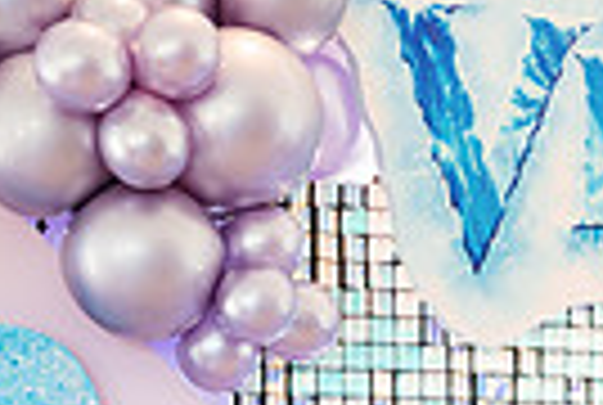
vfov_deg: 8.8
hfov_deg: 13.2
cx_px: 747
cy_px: 713
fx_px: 2535
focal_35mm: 151
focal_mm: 35
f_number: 2.2
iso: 1600
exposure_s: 1/400
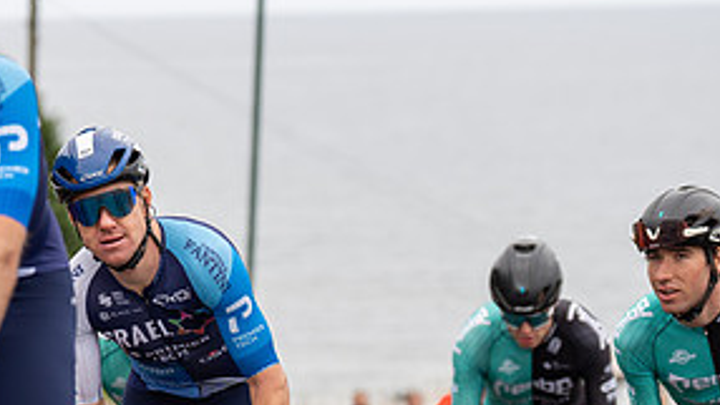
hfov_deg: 9.8
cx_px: 151
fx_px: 4182
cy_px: 351
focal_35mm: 219
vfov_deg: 5.5
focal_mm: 103
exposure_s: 1/1000
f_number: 3.5
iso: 320
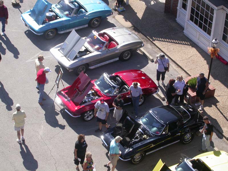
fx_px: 836
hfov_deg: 15.5
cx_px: 114
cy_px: 86
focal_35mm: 127
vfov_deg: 11.7
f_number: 5.8
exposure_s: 1/310
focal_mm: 26.4
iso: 100
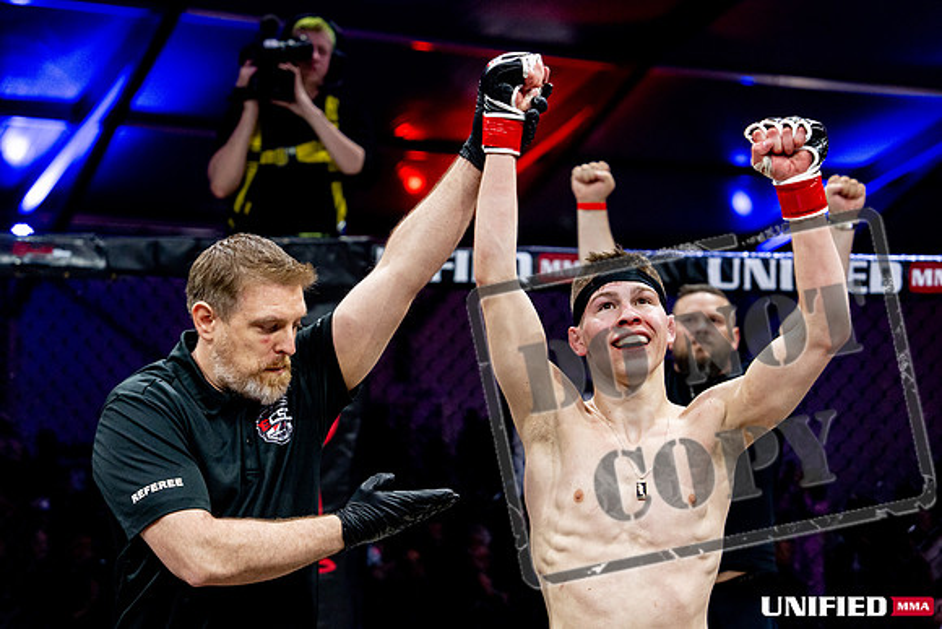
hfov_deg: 27.1
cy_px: 319
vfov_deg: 18.3
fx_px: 1953
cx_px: 510
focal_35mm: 75
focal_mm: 65
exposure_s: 1/1250
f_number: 2.8
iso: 3200
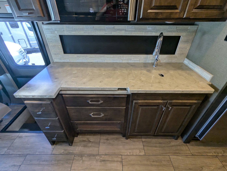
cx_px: 114
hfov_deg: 94.4
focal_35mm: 16
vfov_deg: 78.2
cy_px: 86
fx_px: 105
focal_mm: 2.35
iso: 117
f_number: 2.2
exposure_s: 1/88.4
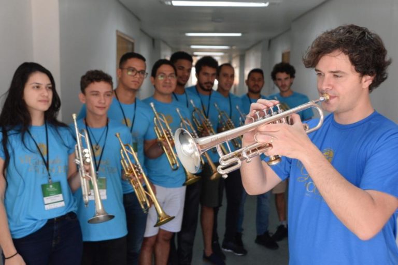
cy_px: 132
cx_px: 199
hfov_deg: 41.1
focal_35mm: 48
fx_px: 531
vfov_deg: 28.1
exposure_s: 1/250
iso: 3200
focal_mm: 48
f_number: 5.6
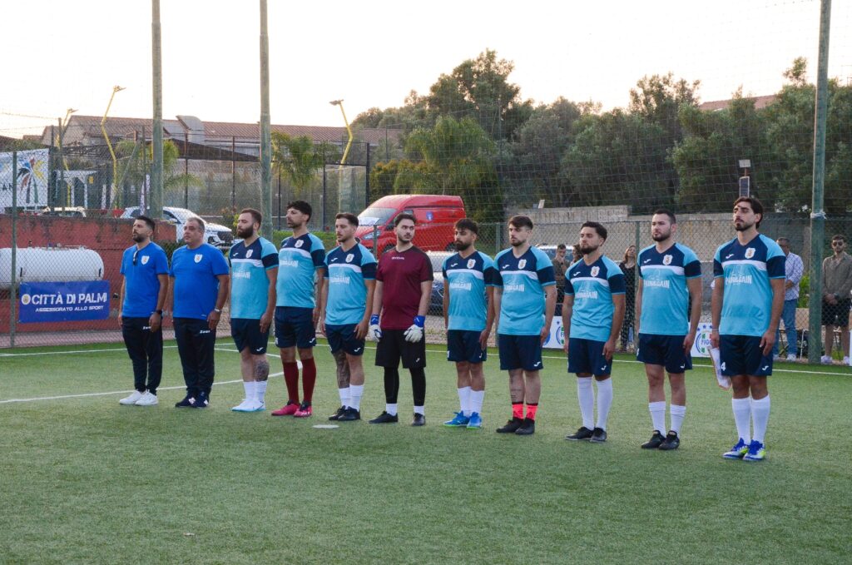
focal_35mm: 68
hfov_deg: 29.9
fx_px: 1595
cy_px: 282
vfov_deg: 20.1
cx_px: 426
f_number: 10
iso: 2000
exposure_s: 1/250
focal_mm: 45
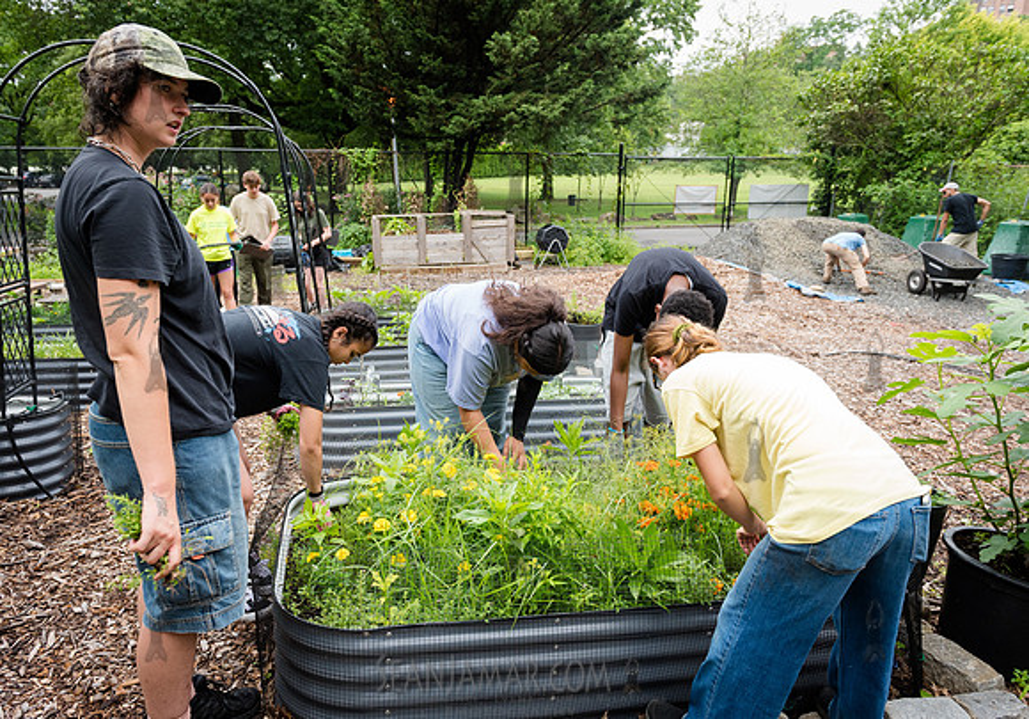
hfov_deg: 70.6
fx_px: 726
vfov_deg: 52.6
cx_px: 491
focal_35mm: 25
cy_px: 360
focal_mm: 24
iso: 640
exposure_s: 1/400
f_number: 4.5
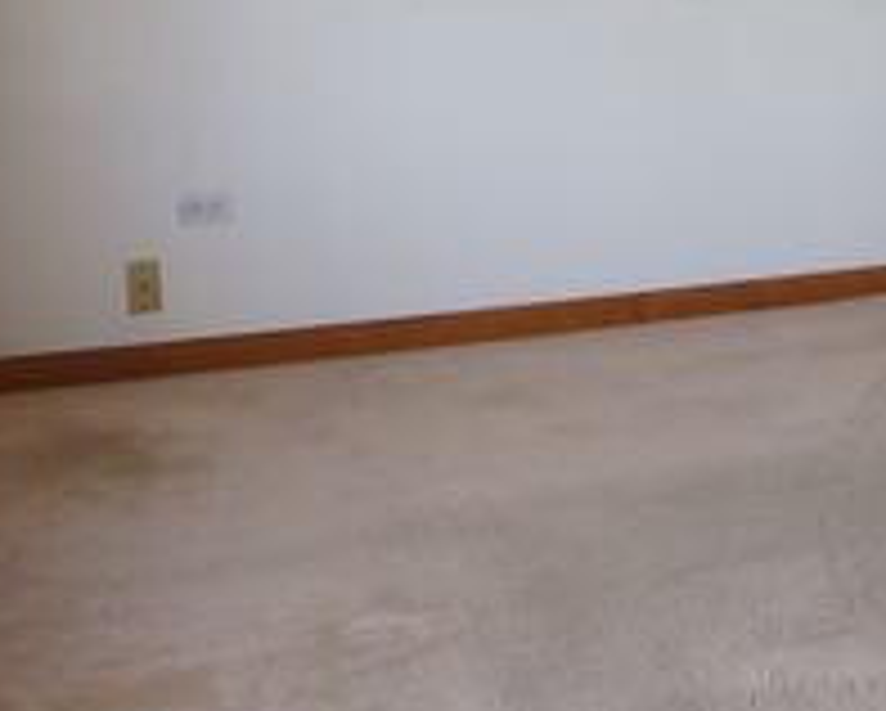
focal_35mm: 73
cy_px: -29
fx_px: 1916
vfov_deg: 20.2
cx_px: 747
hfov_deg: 25.4
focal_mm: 16
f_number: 4
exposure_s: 1/160
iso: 250
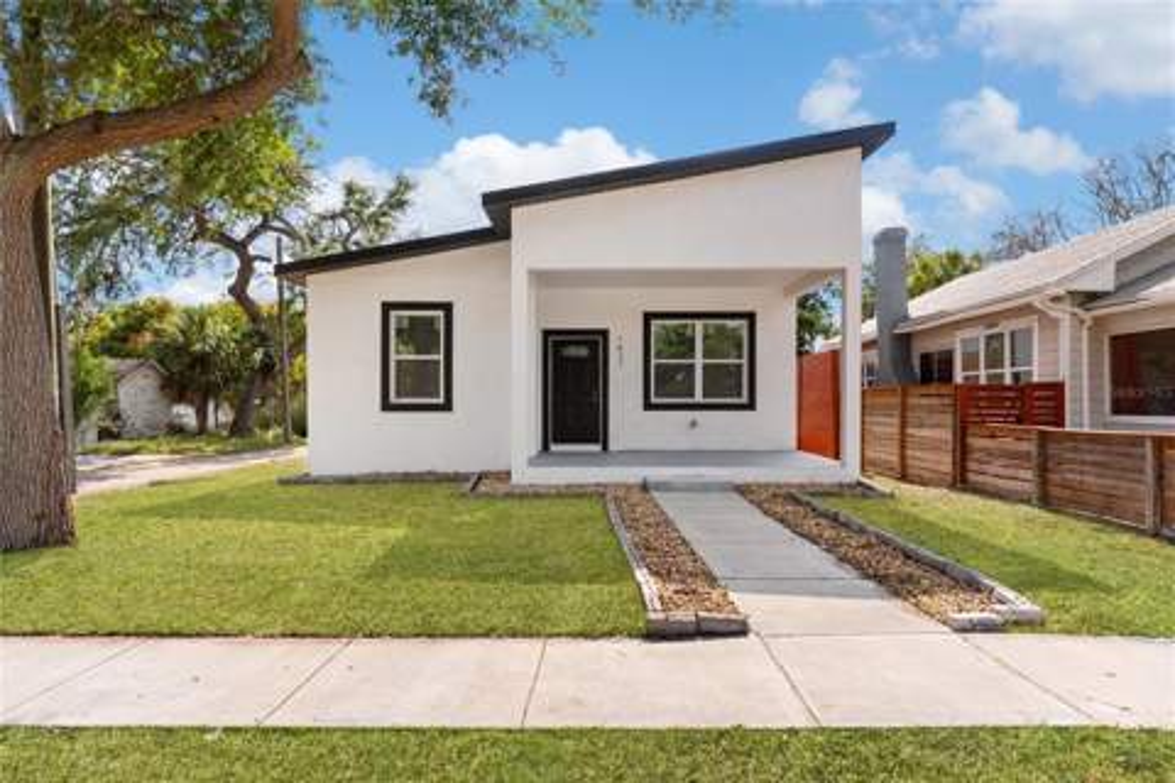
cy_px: 392
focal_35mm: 21
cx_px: 588
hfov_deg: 81.2
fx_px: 685
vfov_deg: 59.5
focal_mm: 21
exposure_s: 1/60
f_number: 8
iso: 100
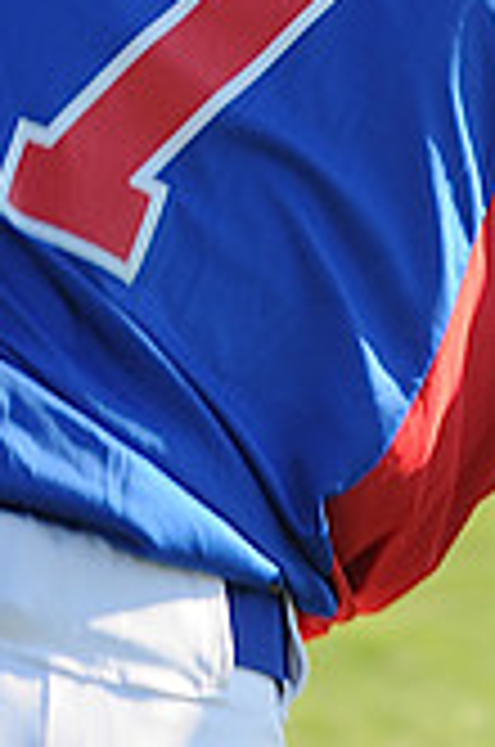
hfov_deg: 1.1
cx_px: 110
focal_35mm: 1219
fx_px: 25245
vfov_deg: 1.7
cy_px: -256
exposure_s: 1/100
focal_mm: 300
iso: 200
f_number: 11
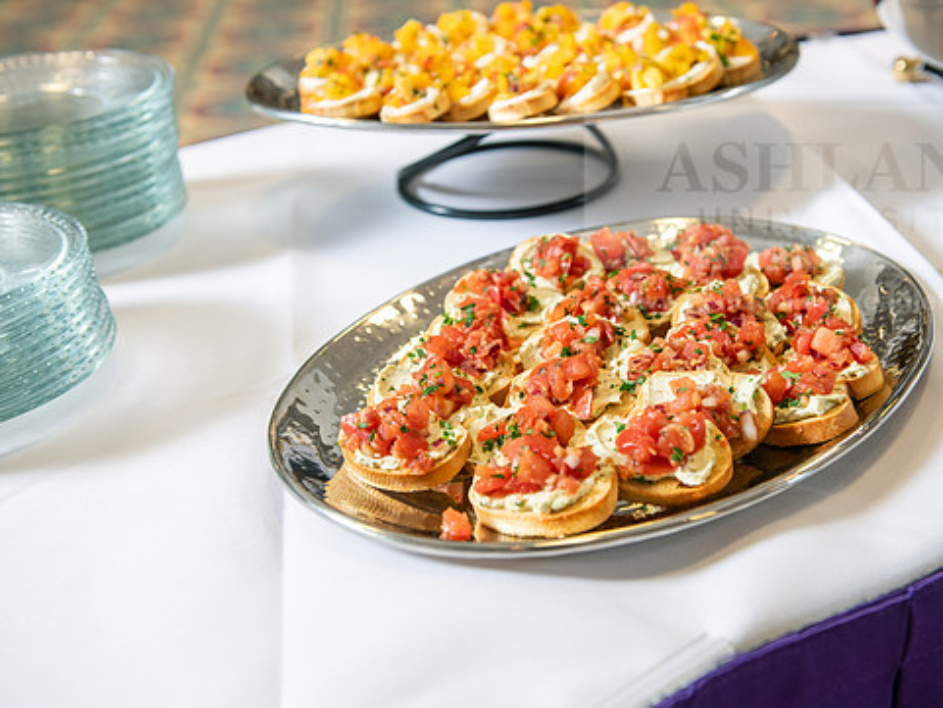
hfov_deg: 37.4
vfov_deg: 28.6
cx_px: 525
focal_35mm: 51
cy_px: 342
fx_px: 1390
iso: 640
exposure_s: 1/125
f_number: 4
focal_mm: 44
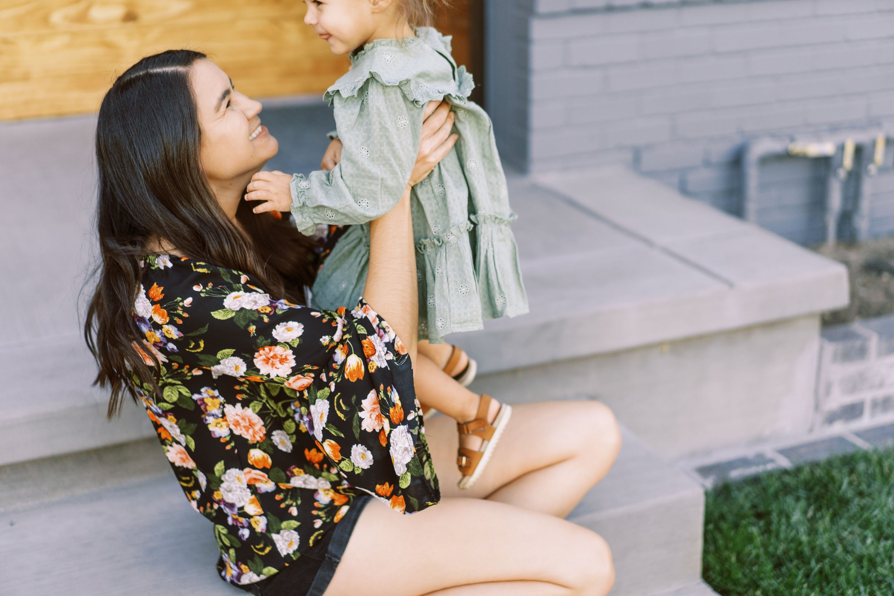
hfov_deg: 36.2
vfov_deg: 24.6
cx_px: 447
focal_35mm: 55
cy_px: 298
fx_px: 1366
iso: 400
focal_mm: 55
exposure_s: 1/1600
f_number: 2
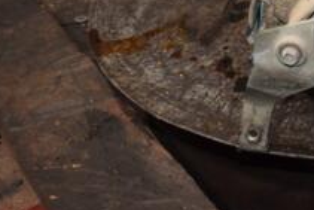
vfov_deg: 11.9
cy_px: -79
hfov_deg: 17.9
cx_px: 317
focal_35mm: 111
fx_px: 969
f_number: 5
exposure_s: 1/60
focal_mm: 26
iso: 800
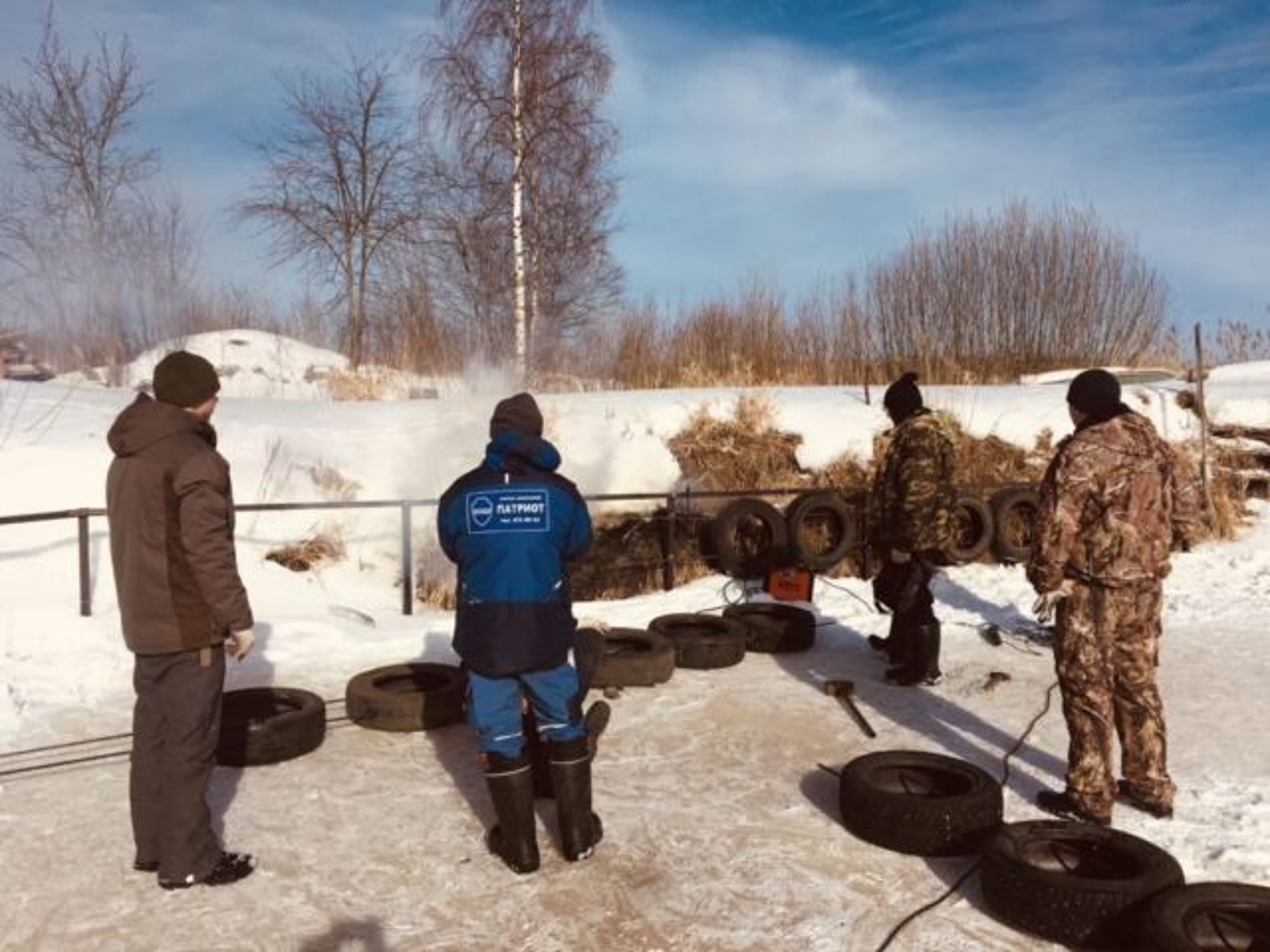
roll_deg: +0.1
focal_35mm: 29
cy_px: 476
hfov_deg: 61.7
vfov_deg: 48.2
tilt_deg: -3.1
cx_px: 635
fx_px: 1064
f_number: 2.2
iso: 25
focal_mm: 4.15
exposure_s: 1/4525
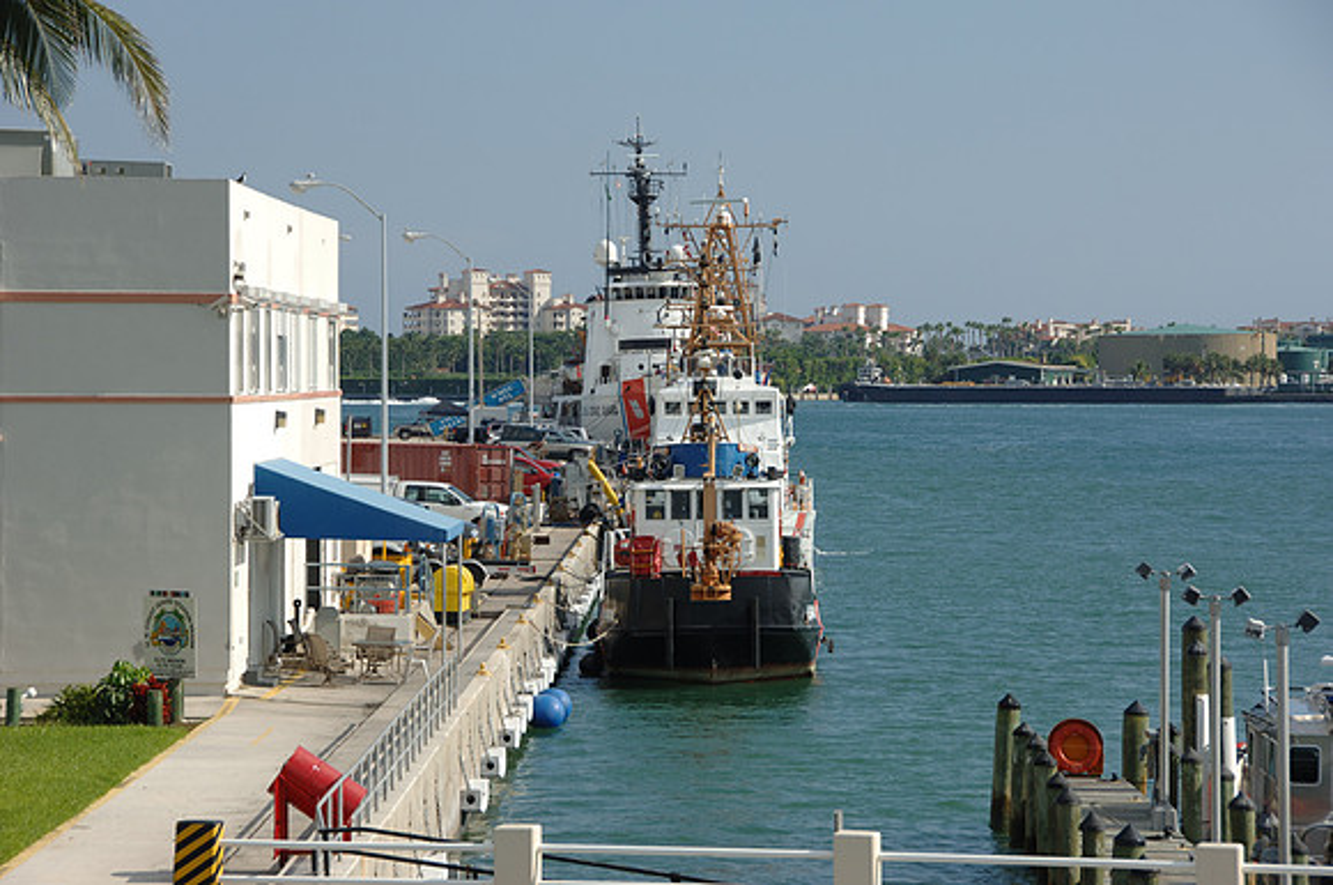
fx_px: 5269
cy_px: 442
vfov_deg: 9.6
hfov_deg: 14.4
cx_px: 666
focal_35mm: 142
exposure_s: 1/320
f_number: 8.5
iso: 100
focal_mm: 95
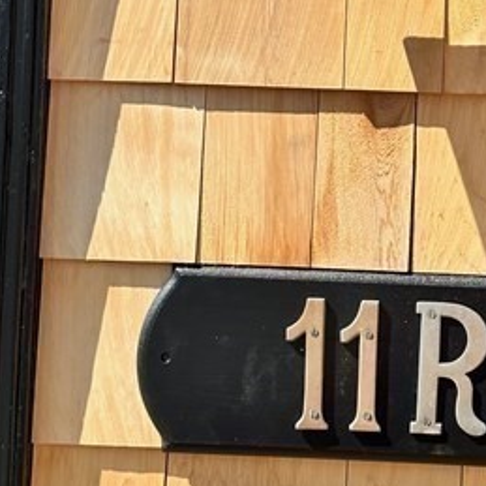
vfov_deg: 13.5
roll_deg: -2.0
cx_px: 430
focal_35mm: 126
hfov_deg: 13.7
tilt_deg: +2.6
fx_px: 2001
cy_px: -75
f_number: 1.78
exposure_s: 1/1953
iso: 64
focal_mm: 6.86
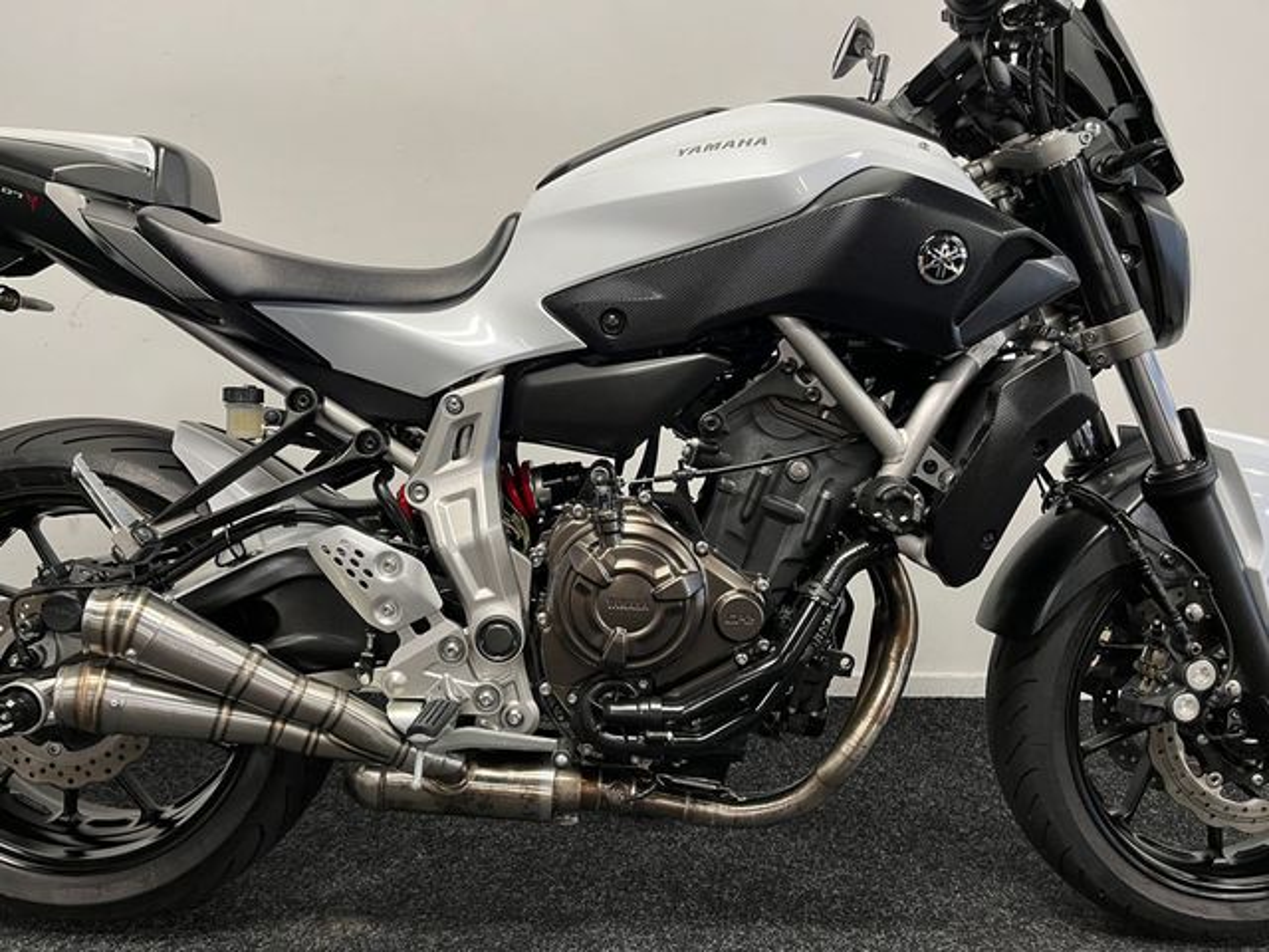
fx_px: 953
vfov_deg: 53.1
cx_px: 634
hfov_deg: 67.3
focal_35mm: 26
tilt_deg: -11.8
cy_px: 476
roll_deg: -0.9
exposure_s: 1/50
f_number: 1.6
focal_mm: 5.1
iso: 125
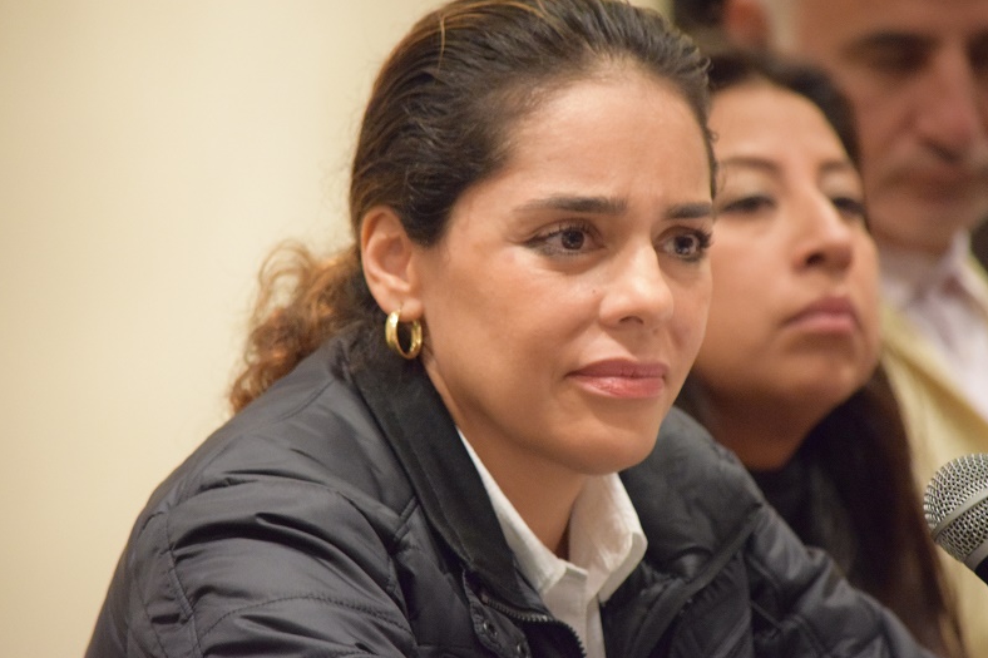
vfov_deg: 4.3
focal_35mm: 320
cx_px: 489
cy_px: 332
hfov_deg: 6.4
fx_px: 8780
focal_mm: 210
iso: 6400
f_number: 5.3
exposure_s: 1/50
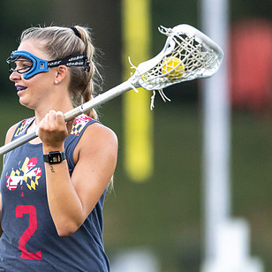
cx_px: 2
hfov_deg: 1.6
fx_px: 9903
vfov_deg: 1.6
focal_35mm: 1114
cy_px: 198
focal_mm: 400
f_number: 2.8
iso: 3600
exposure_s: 1/1000
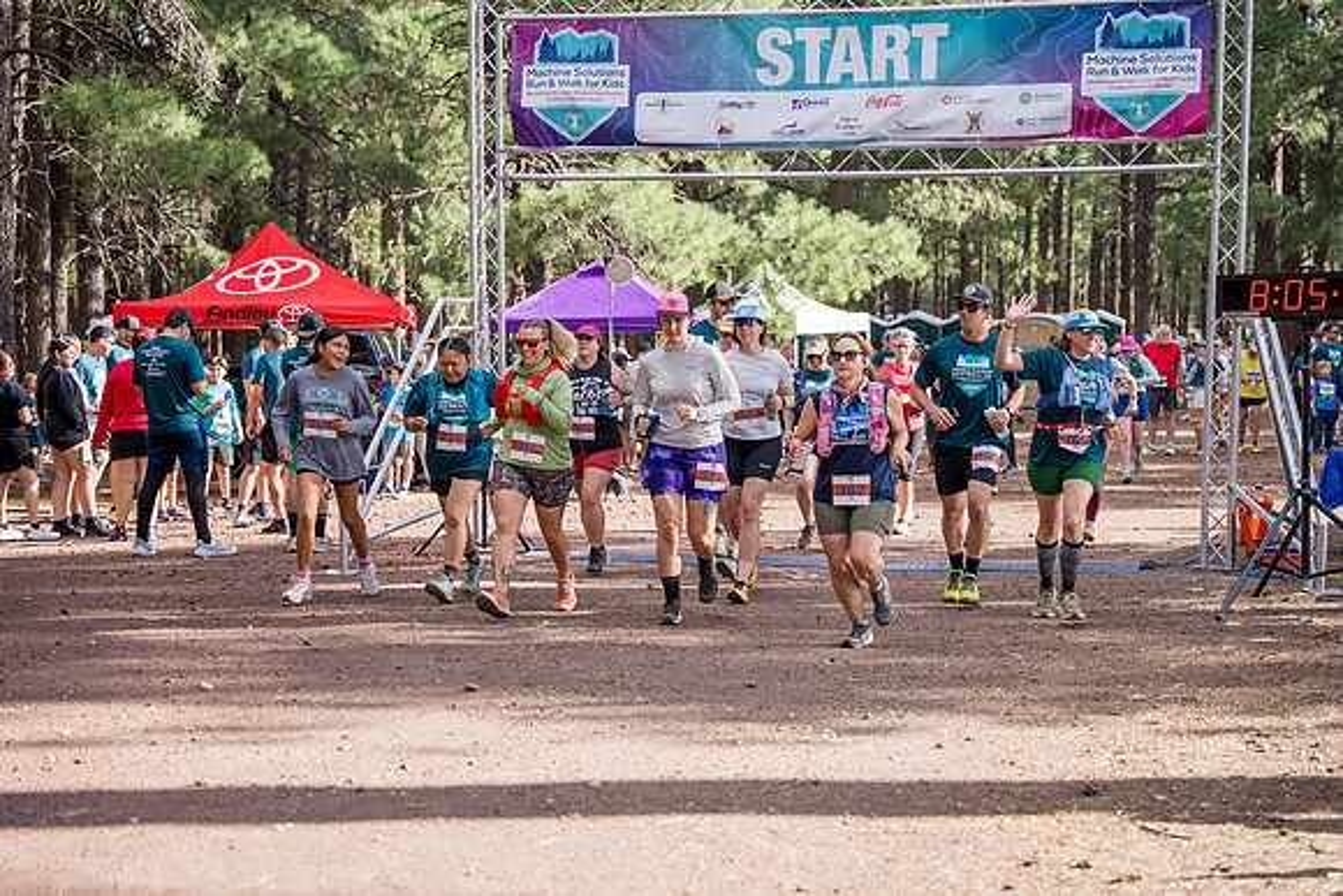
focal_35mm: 70
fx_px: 2612
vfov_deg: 19.5
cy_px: 448
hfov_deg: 28.8
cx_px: 672
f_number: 3.2
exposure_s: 1/1600
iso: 500
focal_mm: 70
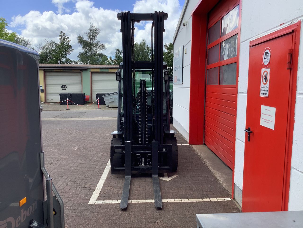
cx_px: 152
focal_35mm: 31
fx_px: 271
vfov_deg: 45.4
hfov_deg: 58.4
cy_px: 114
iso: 25
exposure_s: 1/450
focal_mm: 3.3
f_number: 2.4
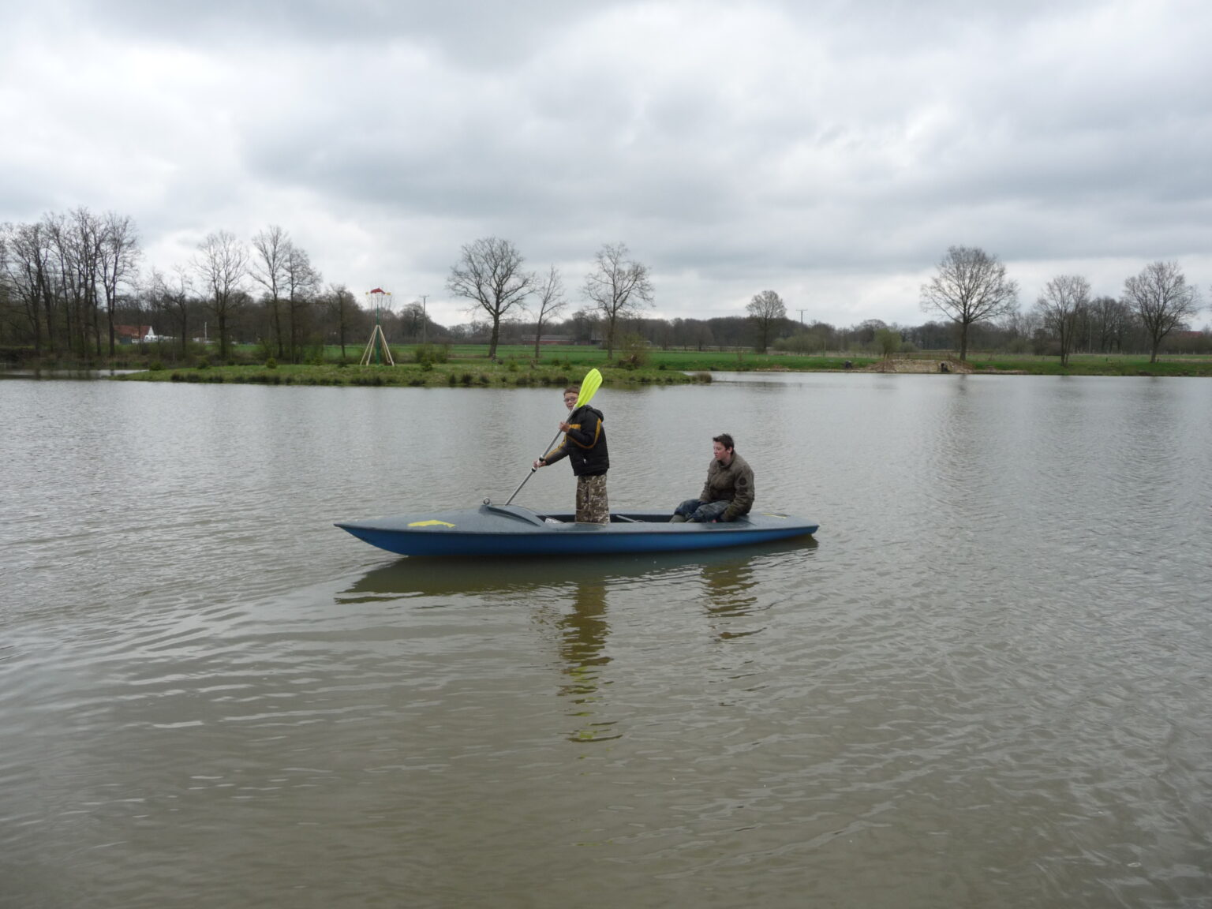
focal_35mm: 30
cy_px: 454
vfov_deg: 46.8
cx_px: 606
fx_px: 1050
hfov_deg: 60.0
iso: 100
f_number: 3.4
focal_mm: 5
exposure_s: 1/400
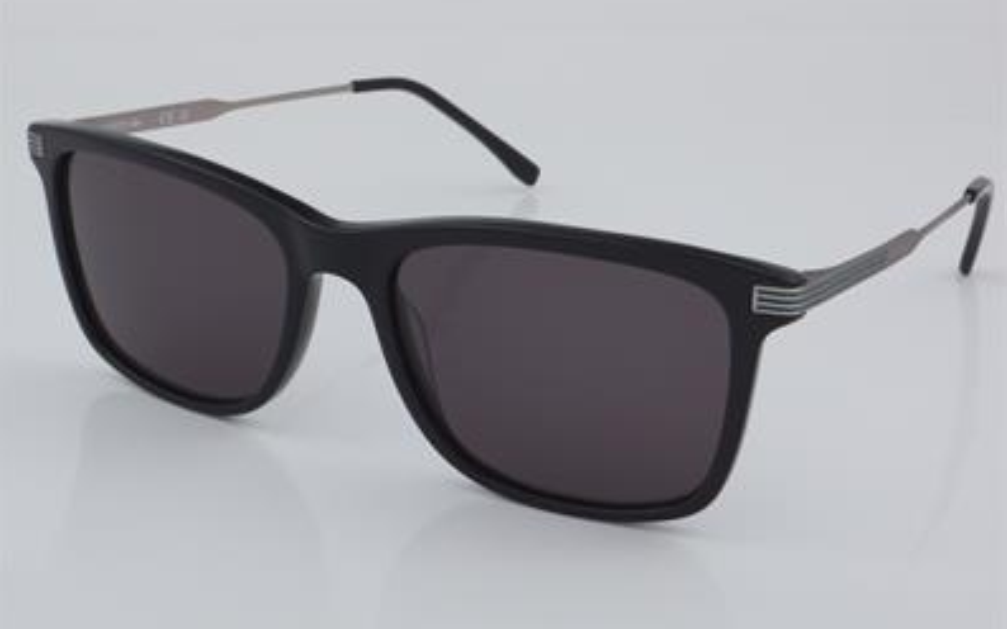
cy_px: 299
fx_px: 2113
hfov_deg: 26.8
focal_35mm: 77
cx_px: 502
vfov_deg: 16.9
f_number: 32
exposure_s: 1/4
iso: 100
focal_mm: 50
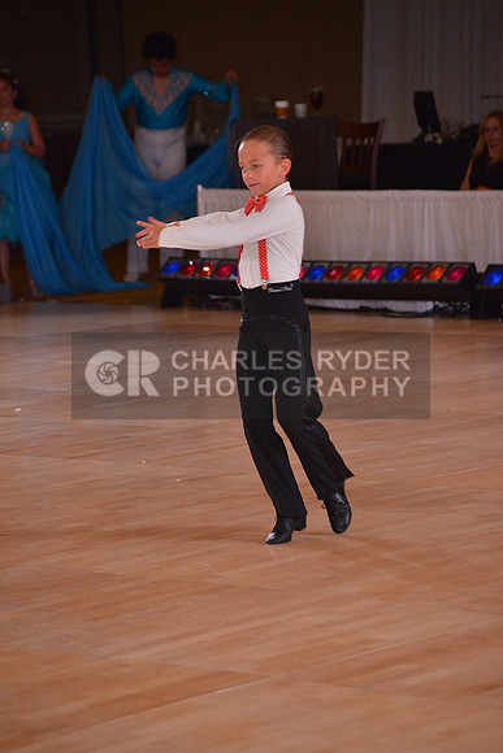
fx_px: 3561
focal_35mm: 170
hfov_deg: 8.1
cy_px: 376
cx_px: 252
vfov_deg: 12.1
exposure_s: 1/250
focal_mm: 170
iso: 2000
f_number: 5.6
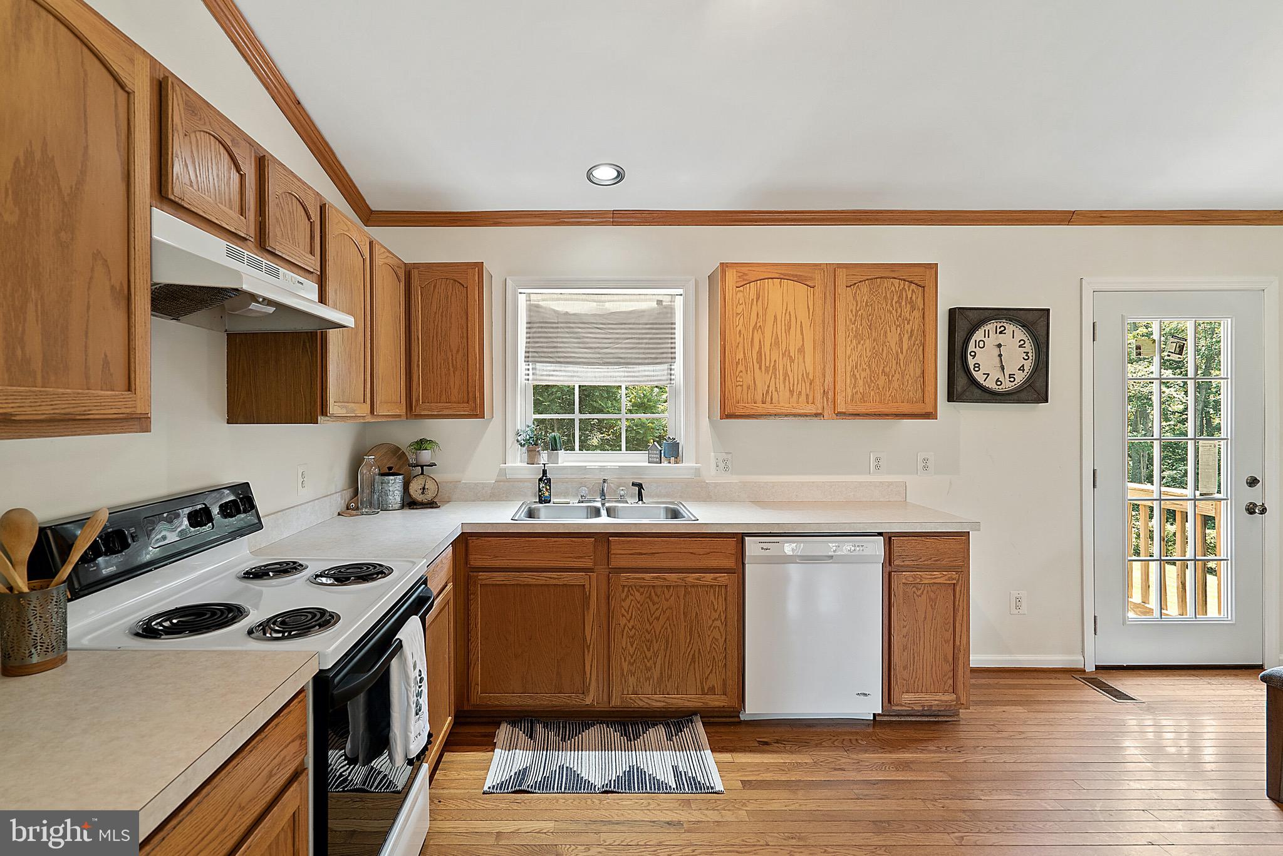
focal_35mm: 16
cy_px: 428
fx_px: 570
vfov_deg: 73.8
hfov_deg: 96.7
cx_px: 642
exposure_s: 1/4
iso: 400
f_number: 8
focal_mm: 16
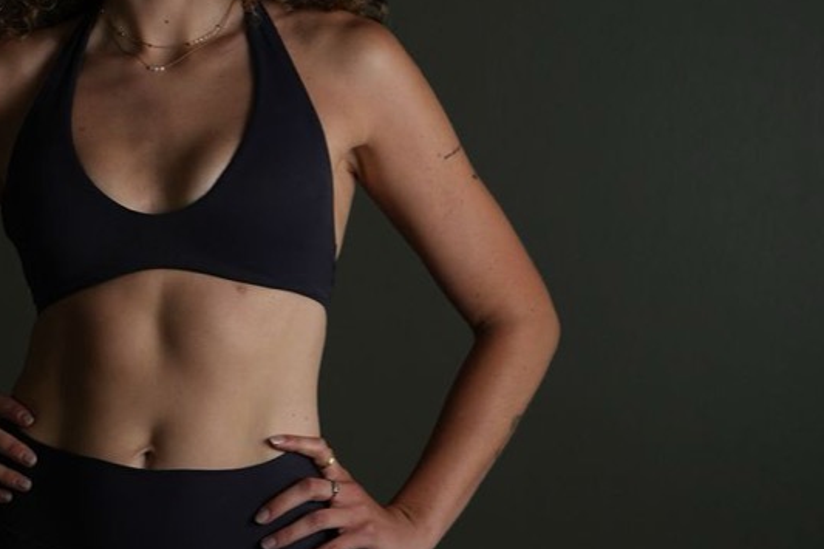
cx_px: 285
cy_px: 329
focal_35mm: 94
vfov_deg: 14.6
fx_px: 2147
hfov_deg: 21.7
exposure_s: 1/125
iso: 400
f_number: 2.8
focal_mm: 35.7
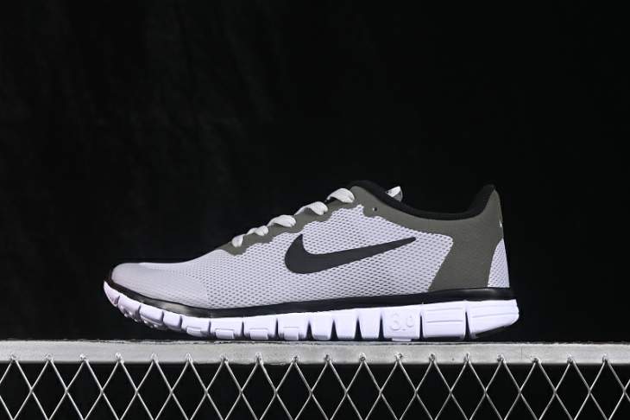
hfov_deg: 27.0
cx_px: 315
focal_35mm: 75
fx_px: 1312
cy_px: 210
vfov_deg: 18.2
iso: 160
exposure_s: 1/80
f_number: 7.1
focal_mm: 50
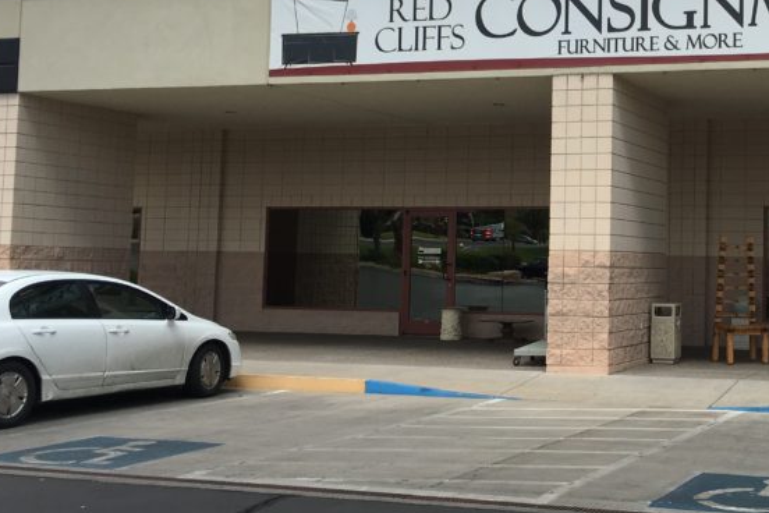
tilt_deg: +4.6
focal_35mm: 56
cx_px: 671
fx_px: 1196
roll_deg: -0.9
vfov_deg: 24.1
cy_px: 178
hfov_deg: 34.0
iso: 25
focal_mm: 4.15
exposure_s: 1/2024
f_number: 2.2
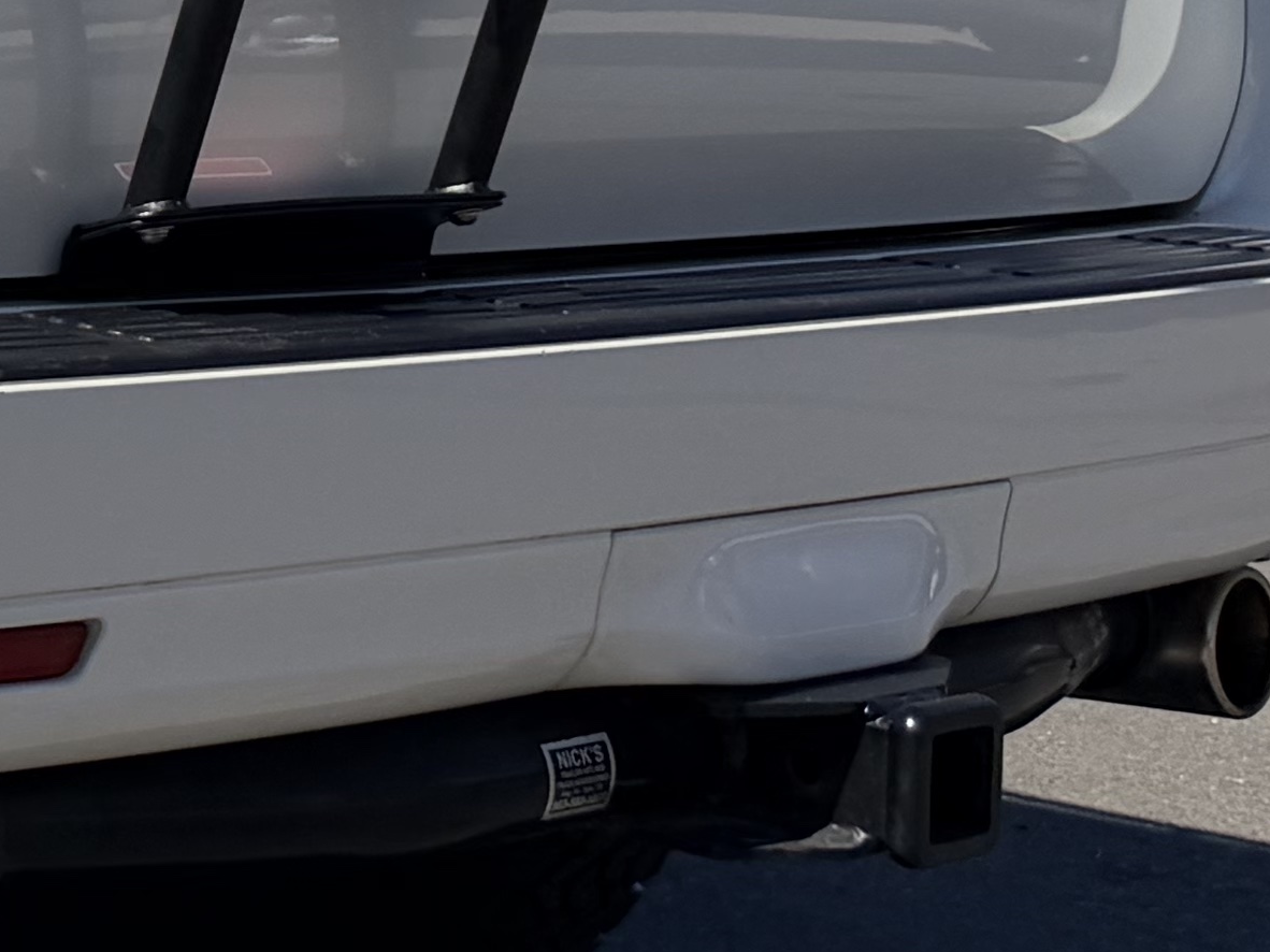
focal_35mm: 116
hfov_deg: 15.6
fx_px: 4255
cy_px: -178
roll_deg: +0.1
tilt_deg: -0.2
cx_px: -635
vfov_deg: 12.5
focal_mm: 6.76
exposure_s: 1/8130
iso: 80
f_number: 1.78
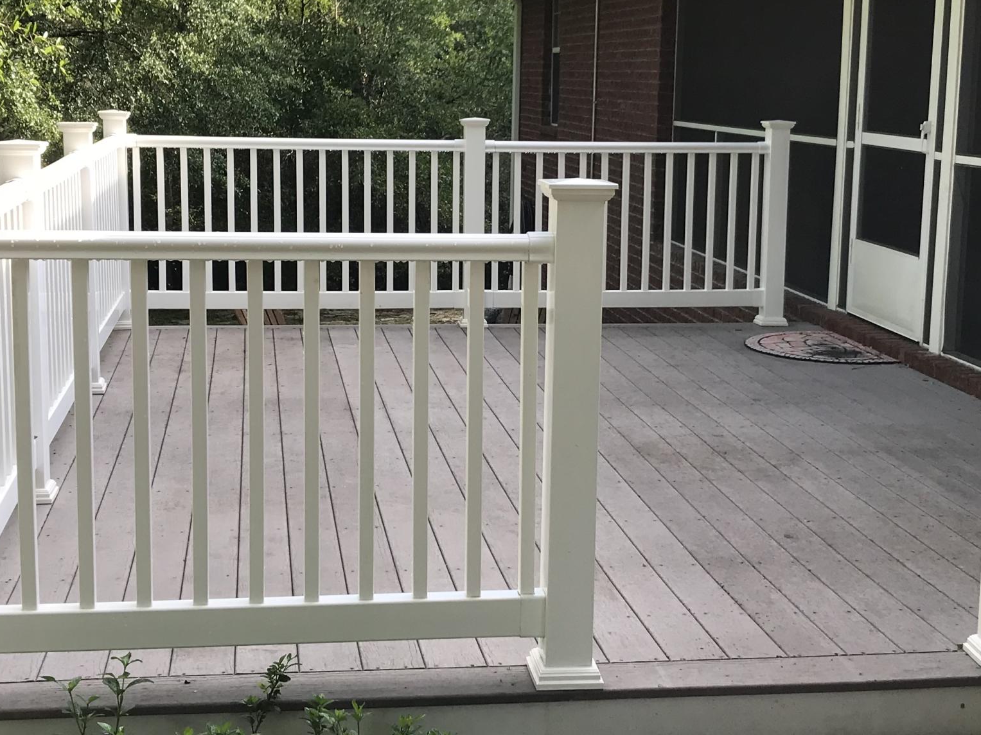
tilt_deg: -9.2
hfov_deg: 34.9
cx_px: 474
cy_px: 327
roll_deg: +0.1
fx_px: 1559
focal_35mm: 55
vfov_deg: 26.5
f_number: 1.8
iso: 20
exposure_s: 1/433
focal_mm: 3.99
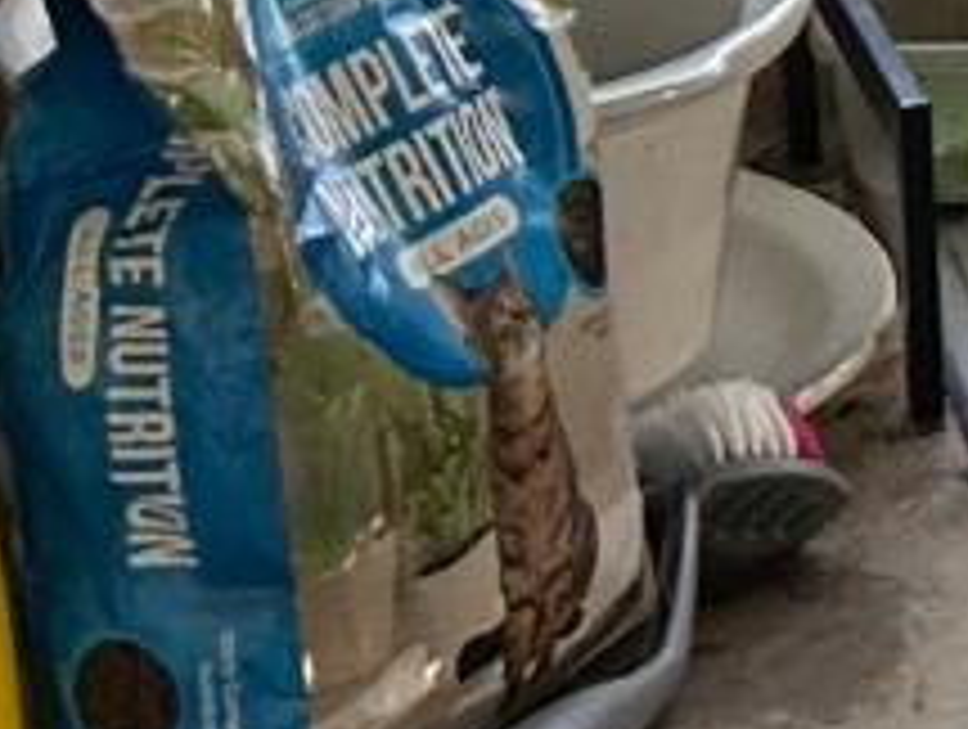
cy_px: -817
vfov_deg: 7.8
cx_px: 2364
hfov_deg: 9.6
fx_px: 5070
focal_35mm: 181
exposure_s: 1/111
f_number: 1.5
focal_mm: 5.7
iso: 125
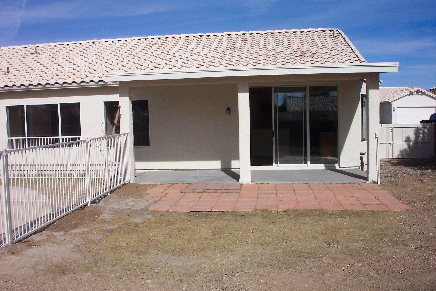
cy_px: 146
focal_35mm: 35
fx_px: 424
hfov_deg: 54.4
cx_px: 218
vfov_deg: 37.9
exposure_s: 1/500
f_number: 9.5
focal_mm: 7.5
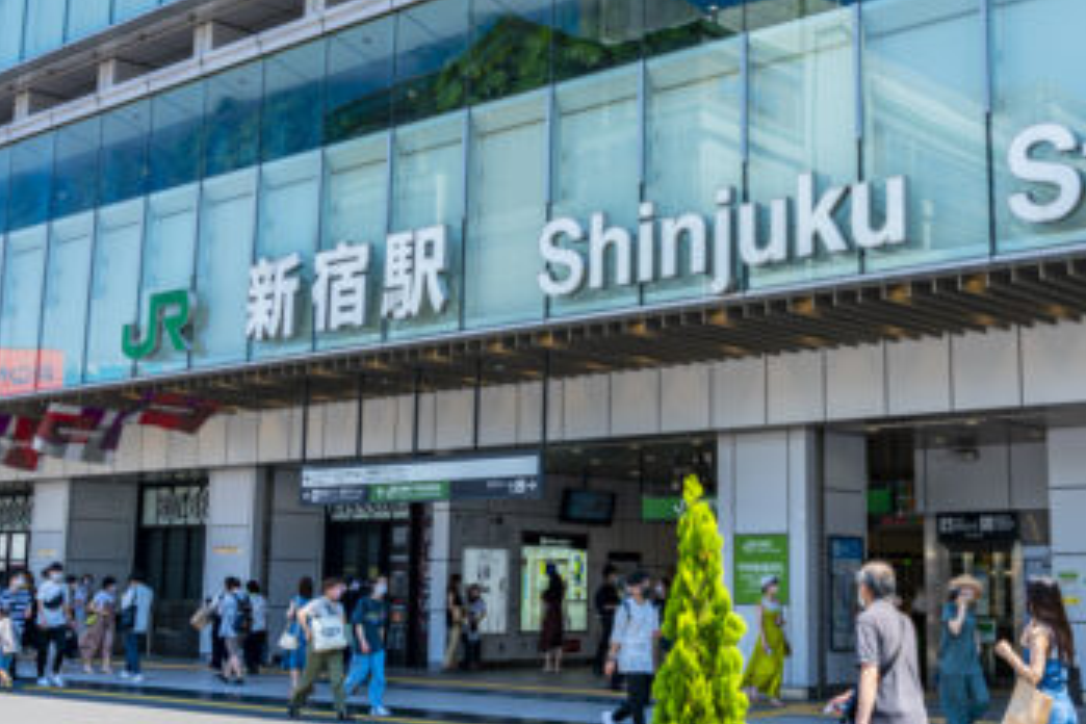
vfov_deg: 25.4
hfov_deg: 37.4
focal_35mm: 53
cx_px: 637
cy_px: 275
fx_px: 1599
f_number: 8
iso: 100
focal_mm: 24
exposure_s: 1/100
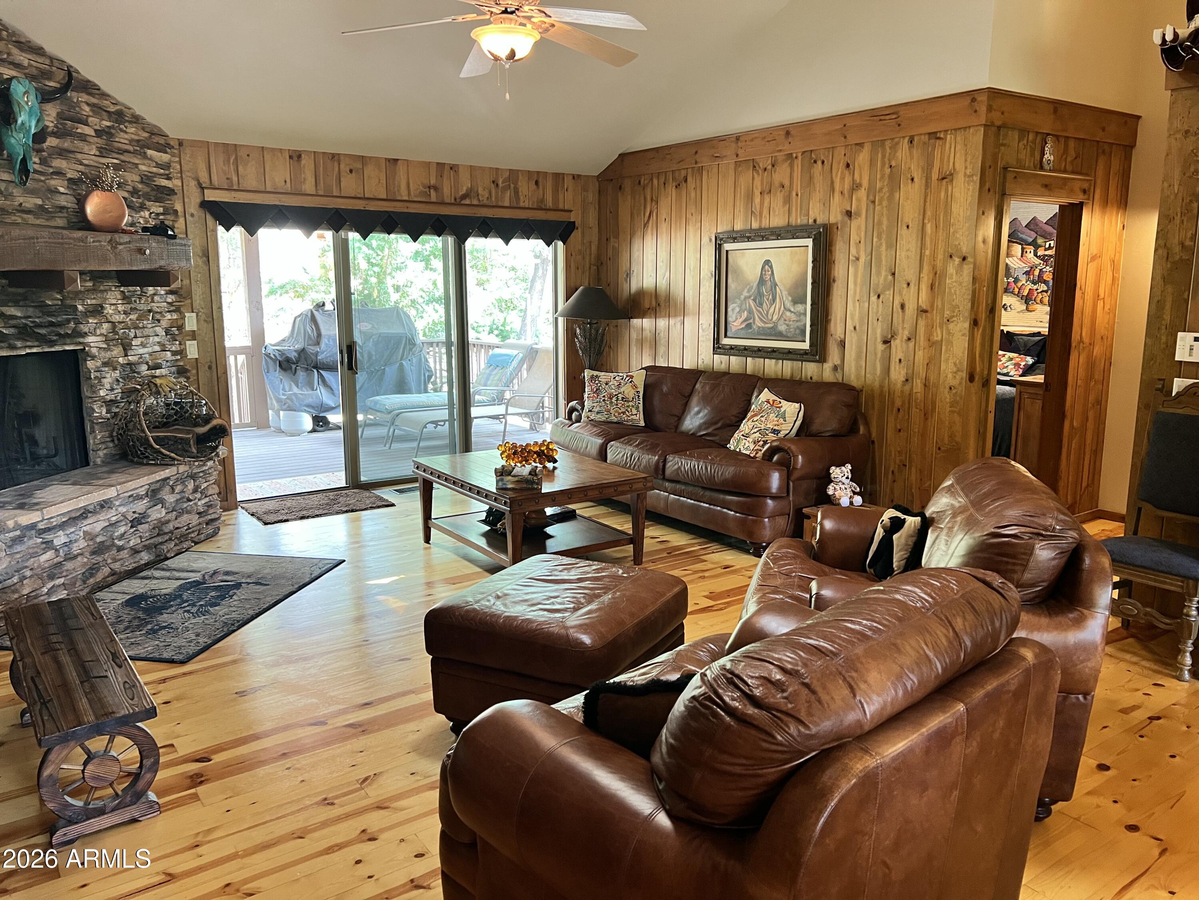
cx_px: 600
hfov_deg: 67.3
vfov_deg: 53.1
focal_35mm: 26
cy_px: 450
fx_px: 901
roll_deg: +0.7
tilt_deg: -9.6
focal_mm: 5.7
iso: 160
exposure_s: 1/60
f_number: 1.5
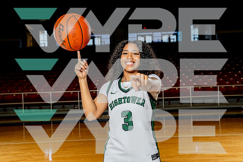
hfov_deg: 43.6
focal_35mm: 45
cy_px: 81
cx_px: 122
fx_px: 304
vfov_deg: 29.9
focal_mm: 45
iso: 640
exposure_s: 1/250
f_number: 5.6
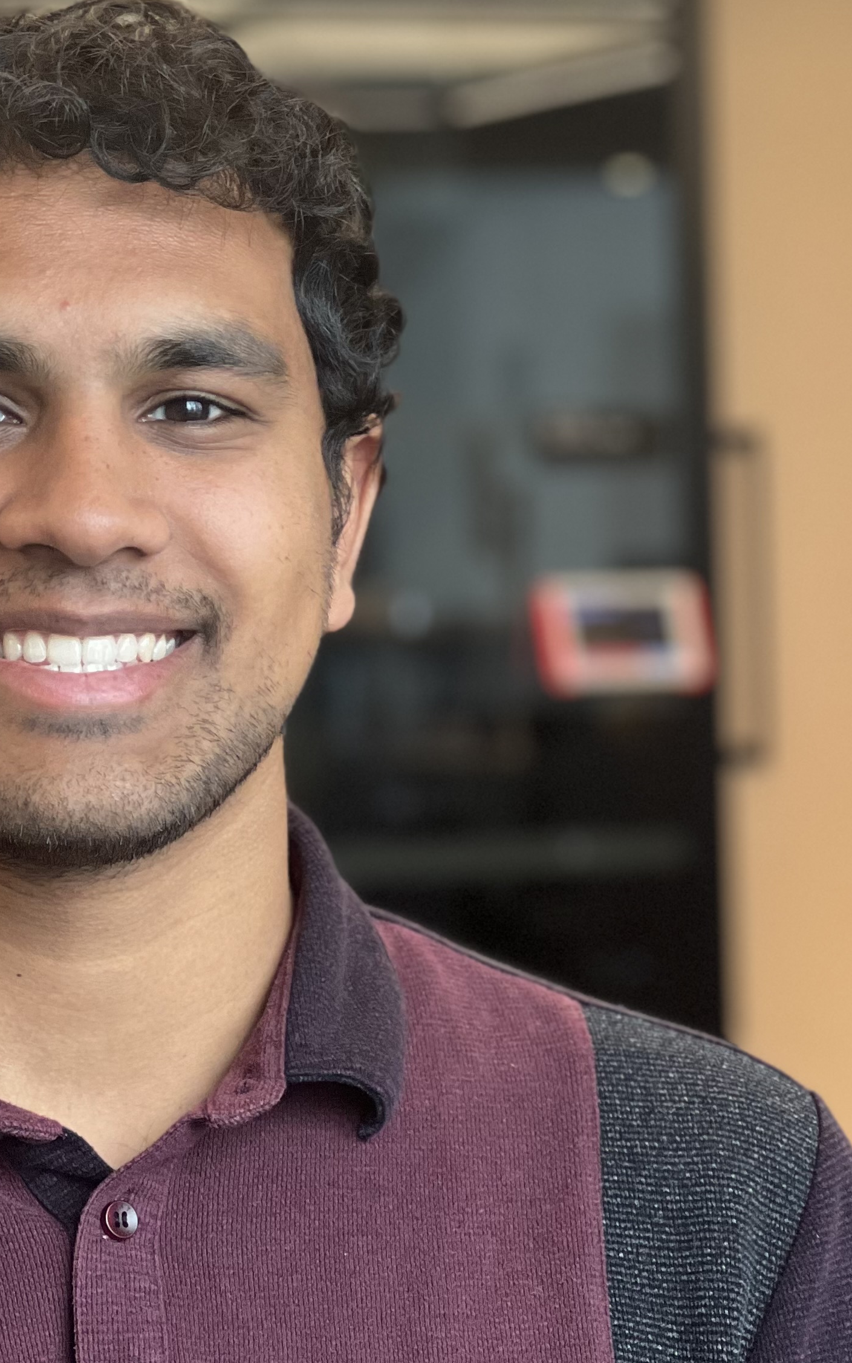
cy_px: 550
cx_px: 45
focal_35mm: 146
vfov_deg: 14.3
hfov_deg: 8.9
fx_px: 5423
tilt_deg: +2.6
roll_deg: +1.9
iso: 125
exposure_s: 1/40
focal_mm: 9
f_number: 2.8
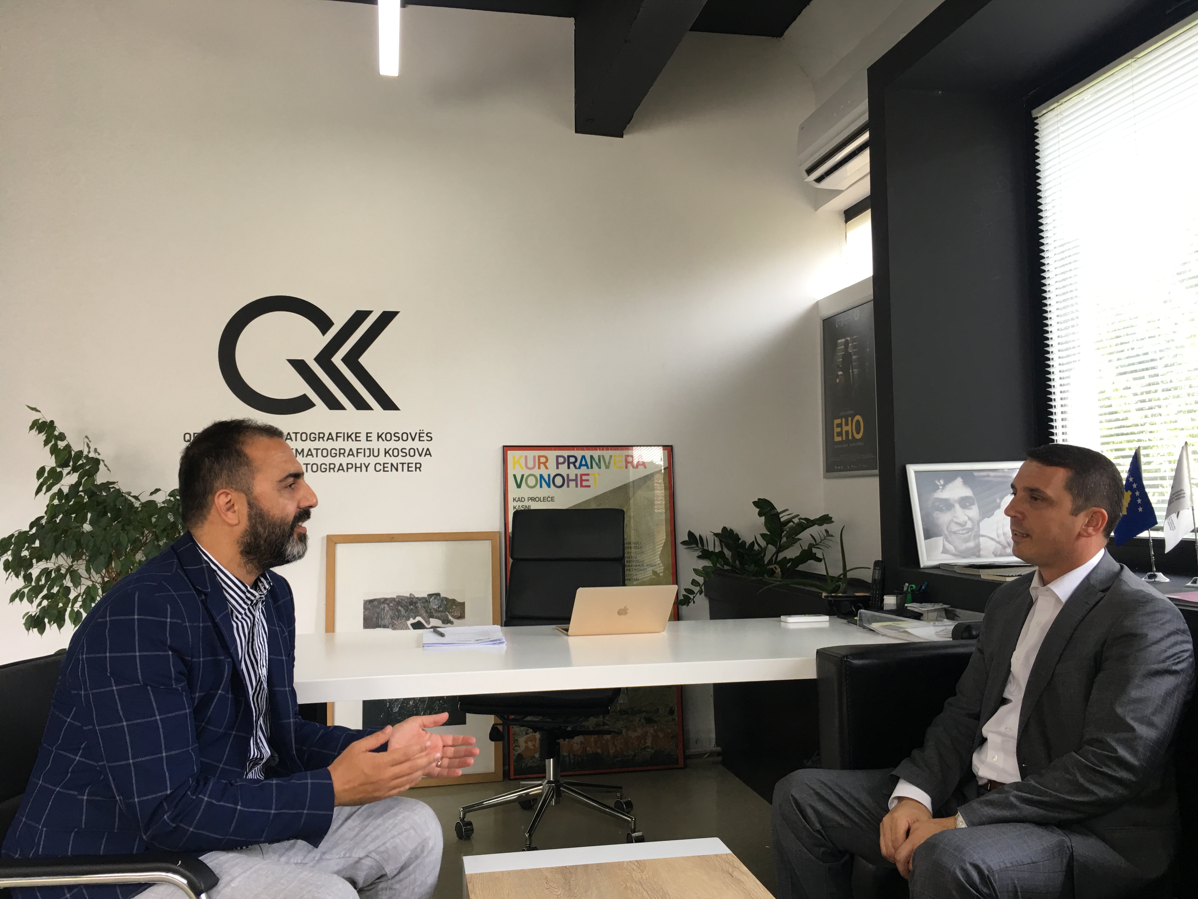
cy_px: 450
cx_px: 599
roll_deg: +0.4
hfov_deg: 61.7
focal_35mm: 29
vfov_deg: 48.2
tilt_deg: +4.7
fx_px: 1004
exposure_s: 1/33
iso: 25
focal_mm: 4.15
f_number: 2.2
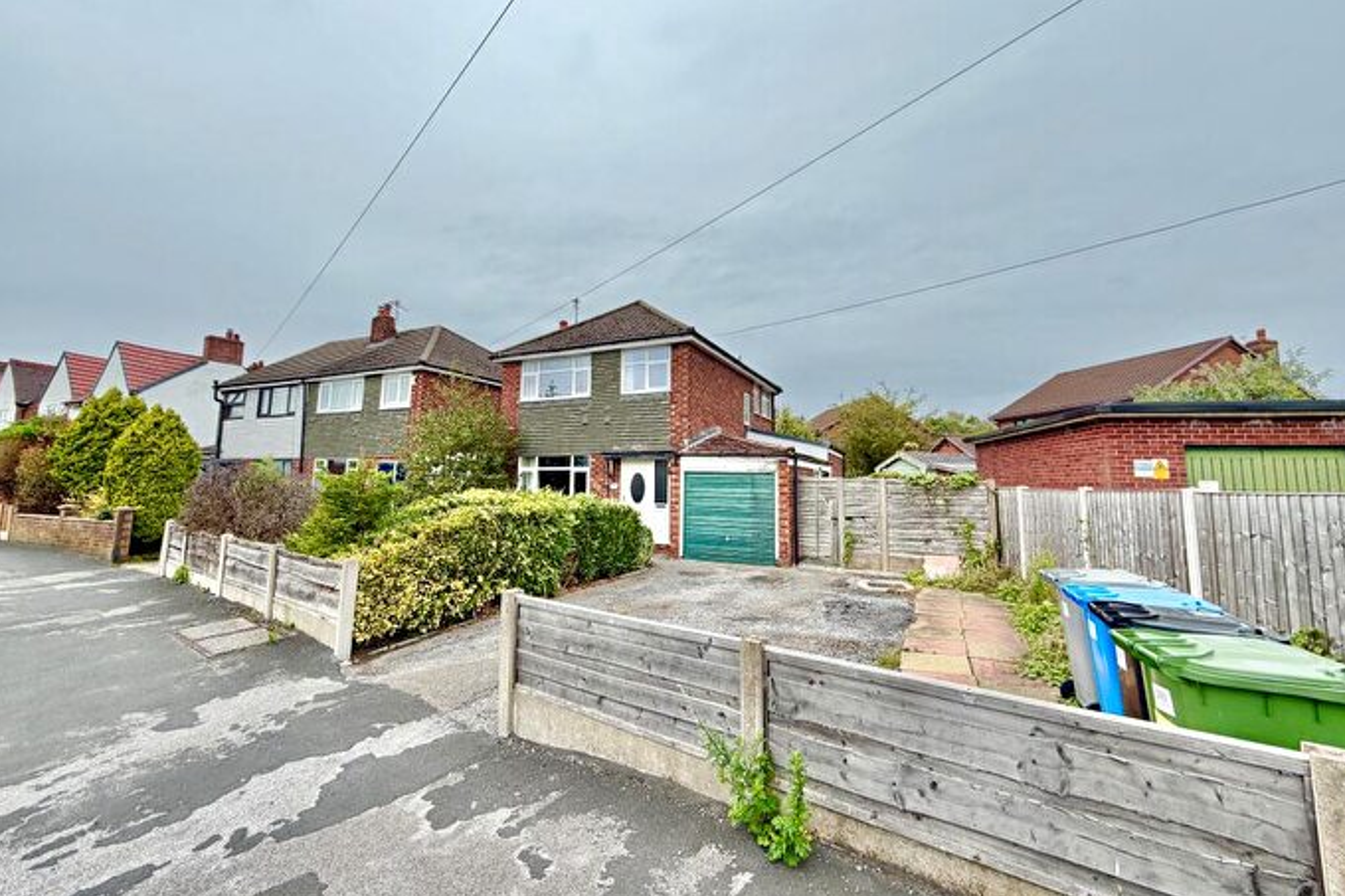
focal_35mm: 15
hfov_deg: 100.4
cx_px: 676
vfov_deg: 77.2
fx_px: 560
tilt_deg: +8.2
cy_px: 416
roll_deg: +0.2
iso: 50
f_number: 2.2
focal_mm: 2.22
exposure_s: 1/276
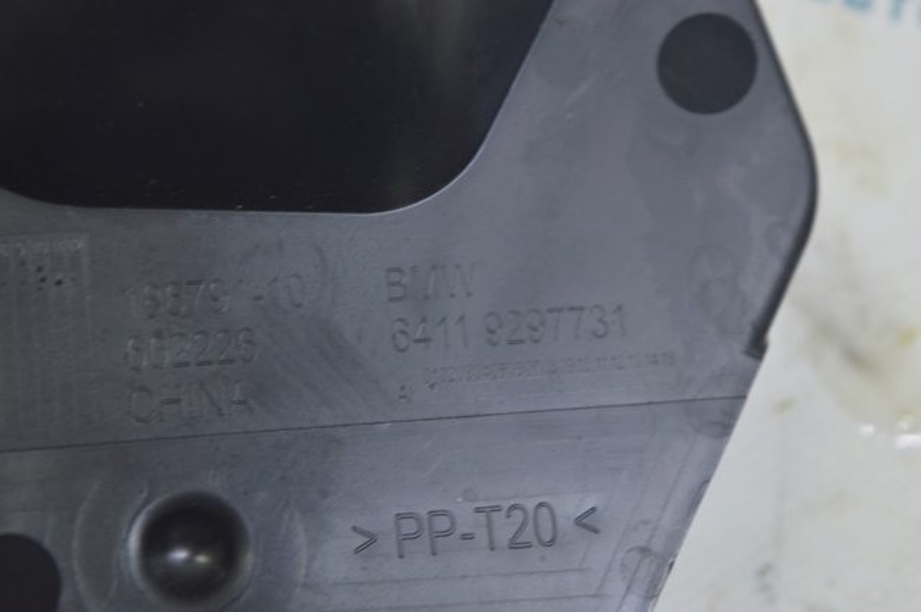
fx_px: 2108
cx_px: 460
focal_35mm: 82
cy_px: 306
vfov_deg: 16.5
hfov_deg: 24.6
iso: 400
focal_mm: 55
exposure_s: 1/20
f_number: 5.6
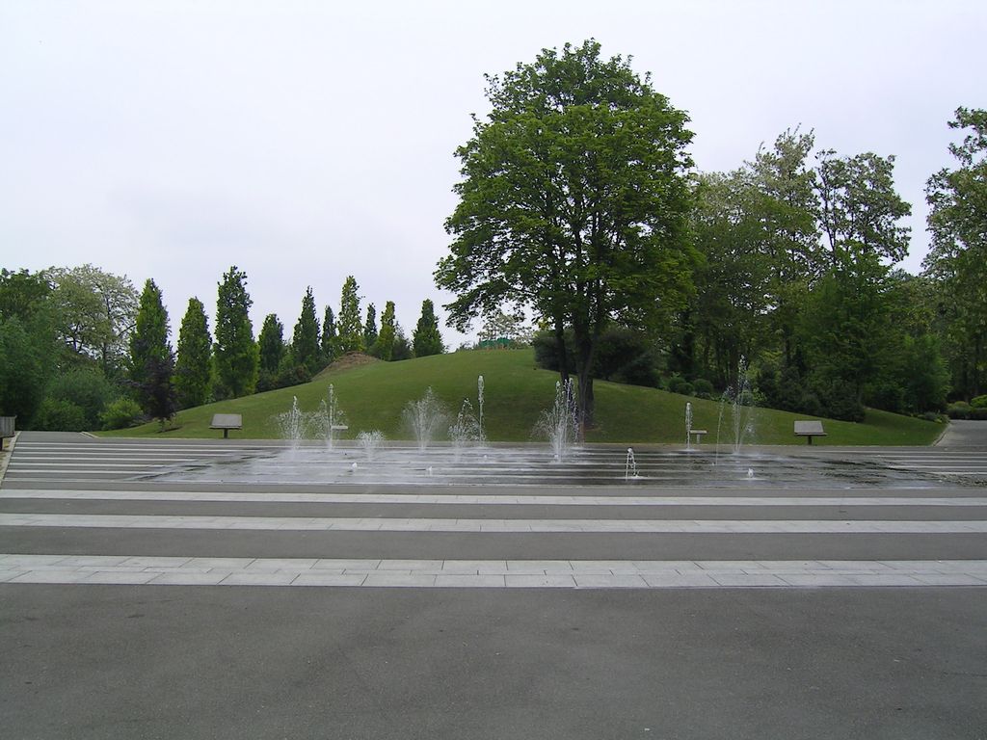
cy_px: 370
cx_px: 494
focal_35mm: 36
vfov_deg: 39.7
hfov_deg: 51.4
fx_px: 1026
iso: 50
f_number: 4.8
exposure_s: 1/320
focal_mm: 5.6
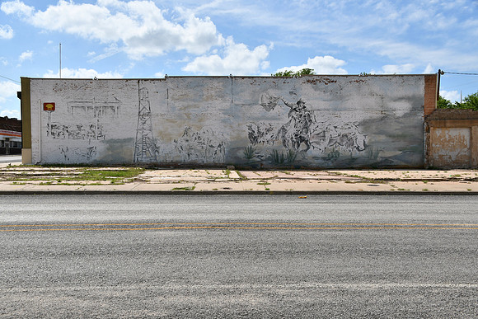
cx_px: 239
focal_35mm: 39
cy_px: 160
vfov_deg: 34.2
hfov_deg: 49.5
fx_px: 518
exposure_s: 1/400
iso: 100
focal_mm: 26
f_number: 10
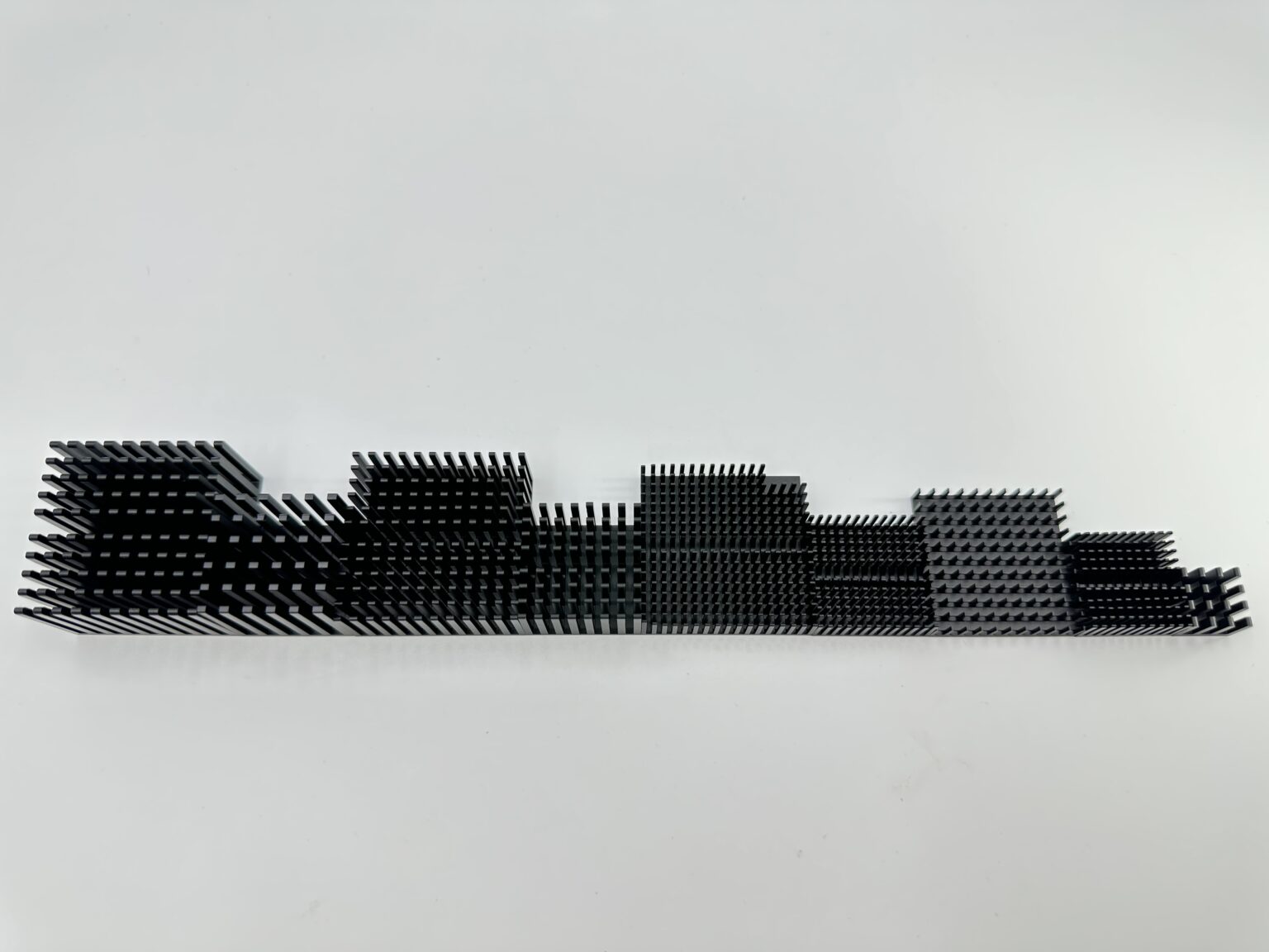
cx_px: 634
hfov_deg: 71.6
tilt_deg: -68.9
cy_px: 476
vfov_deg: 56.8
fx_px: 880
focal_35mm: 24
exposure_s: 1/145
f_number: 1.78
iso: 100
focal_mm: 6.86
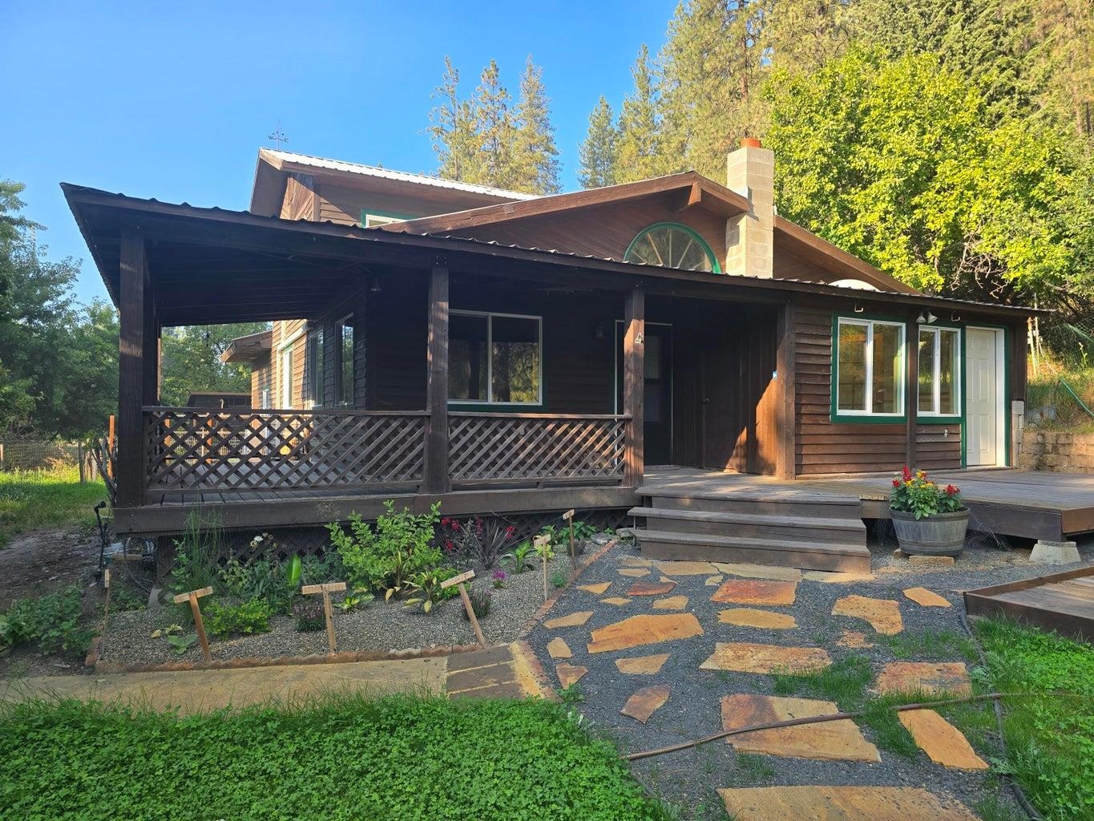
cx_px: 547
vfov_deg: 58.9
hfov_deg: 73.9
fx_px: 727
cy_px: 410
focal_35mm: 23
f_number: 1.7
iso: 12
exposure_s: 1/200
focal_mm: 6.3
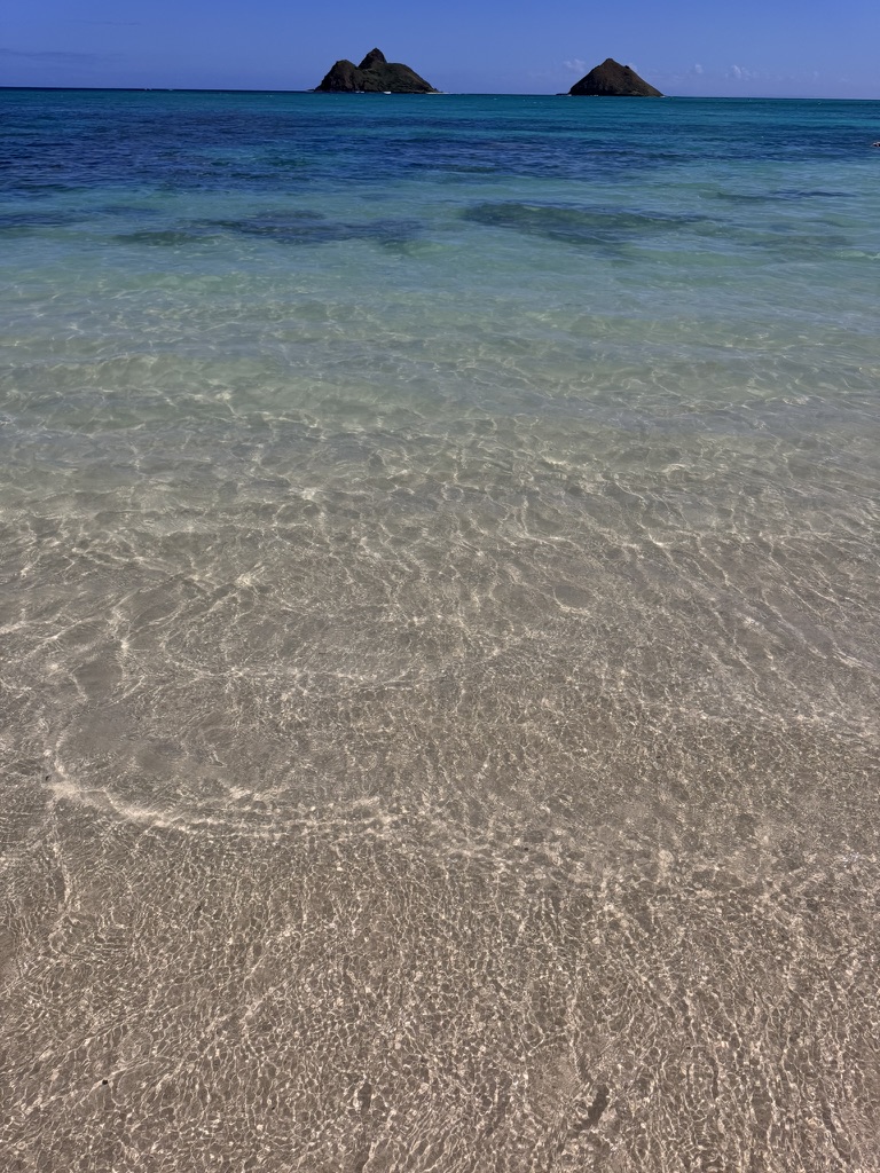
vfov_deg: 71.6
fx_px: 813
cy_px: 586
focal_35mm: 24
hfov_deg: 56.8
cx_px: 440
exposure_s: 1/20000
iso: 100
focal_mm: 6.86
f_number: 1.78
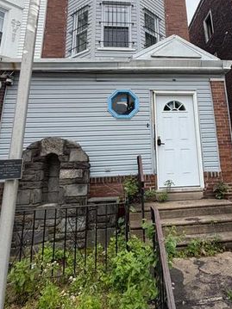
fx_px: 232
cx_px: 154
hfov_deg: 52.1
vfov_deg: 65.4
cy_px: 101
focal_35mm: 26
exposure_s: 1/672
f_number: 2.2
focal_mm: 2.22
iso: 40
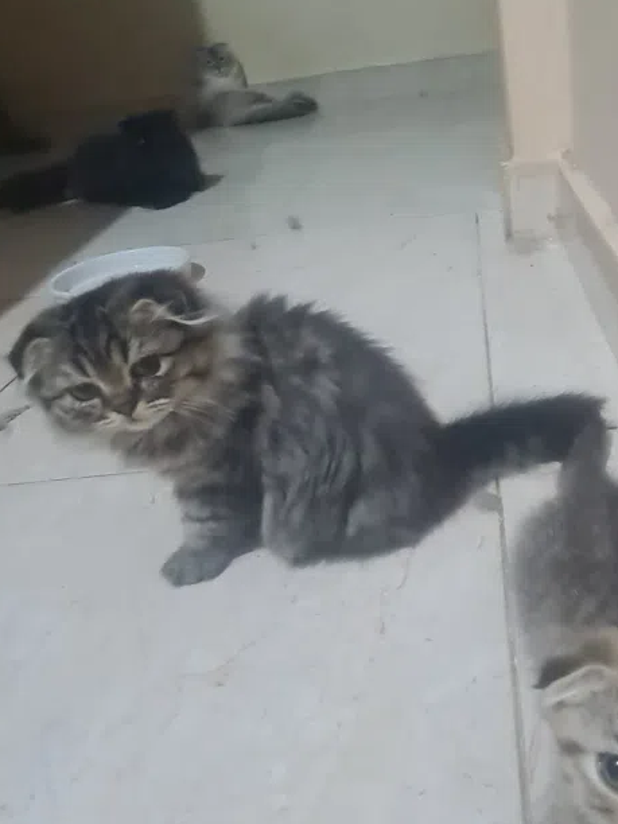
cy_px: 432
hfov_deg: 47.0
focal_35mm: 29
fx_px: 690
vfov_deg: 61.6
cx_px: 439
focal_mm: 2.22
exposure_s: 1/30
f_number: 2.2
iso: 640
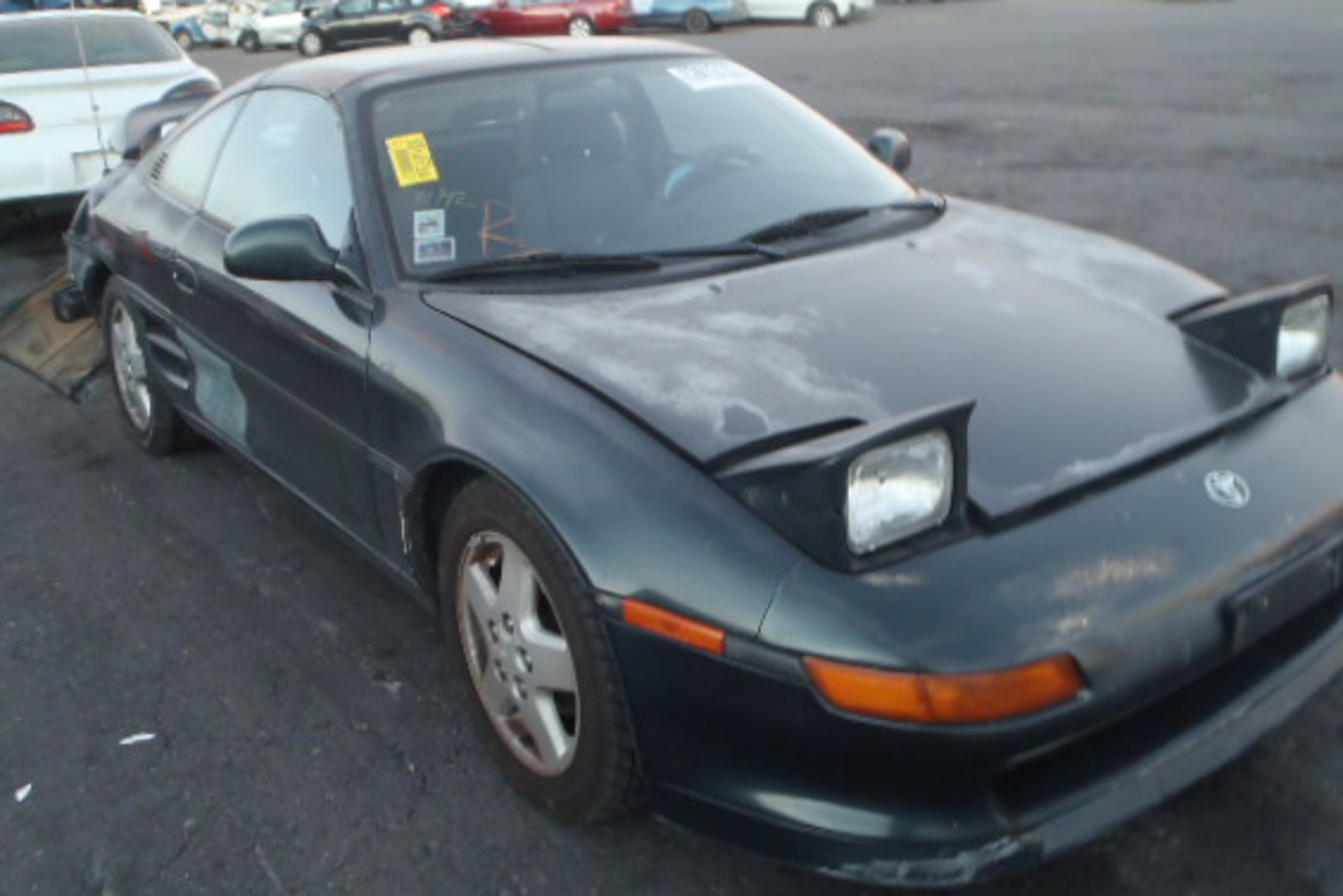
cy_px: 378
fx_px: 1231
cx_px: 687
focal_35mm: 33
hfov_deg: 57.2
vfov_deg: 39.9
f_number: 3.5
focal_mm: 5
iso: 200
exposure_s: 1/15
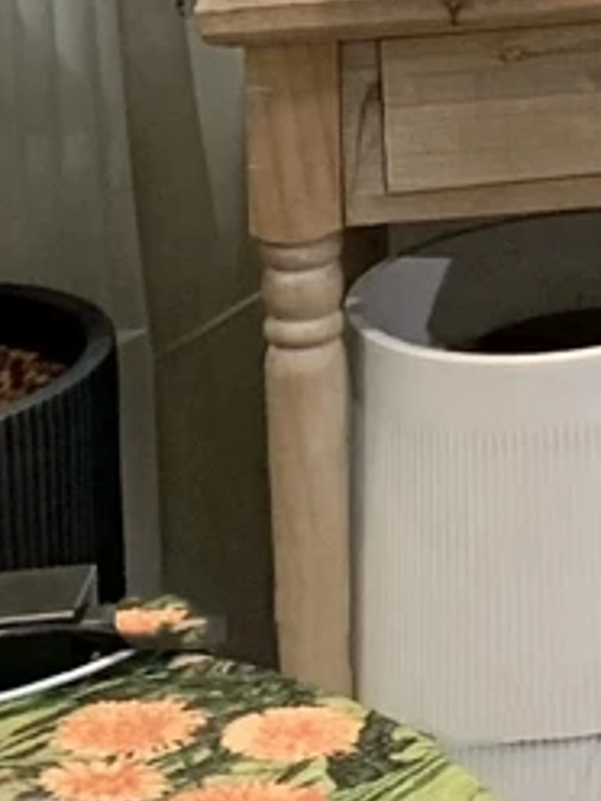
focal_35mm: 151
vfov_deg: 12.2
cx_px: 1732
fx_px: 3496
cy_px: -562
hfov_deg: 8.4
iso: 100
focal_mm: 4.25
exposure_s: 1/50
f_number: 1.8
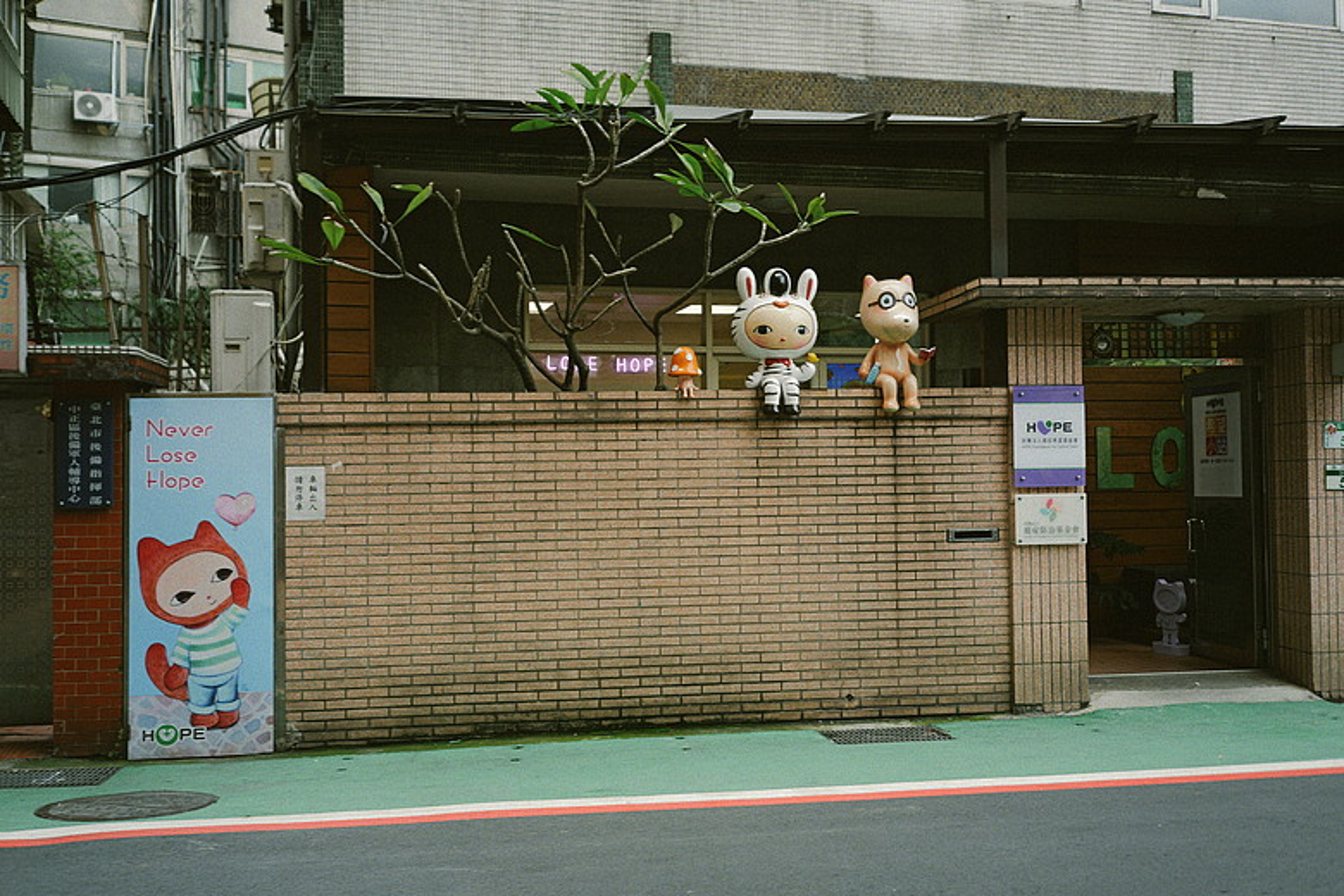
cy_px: 448
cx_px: 672
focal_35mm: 35
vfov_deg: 37.9
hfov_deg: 54.4
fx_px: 1307
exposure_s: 1/125
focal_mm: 35
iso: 50
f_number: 2.8
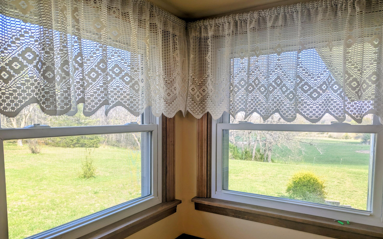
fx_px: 271
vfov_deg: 47.4
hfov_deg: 70.4
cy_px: 138
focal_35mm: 26
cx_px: 193
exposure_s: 1/124
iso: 44
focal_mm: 6.81
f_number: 1.85
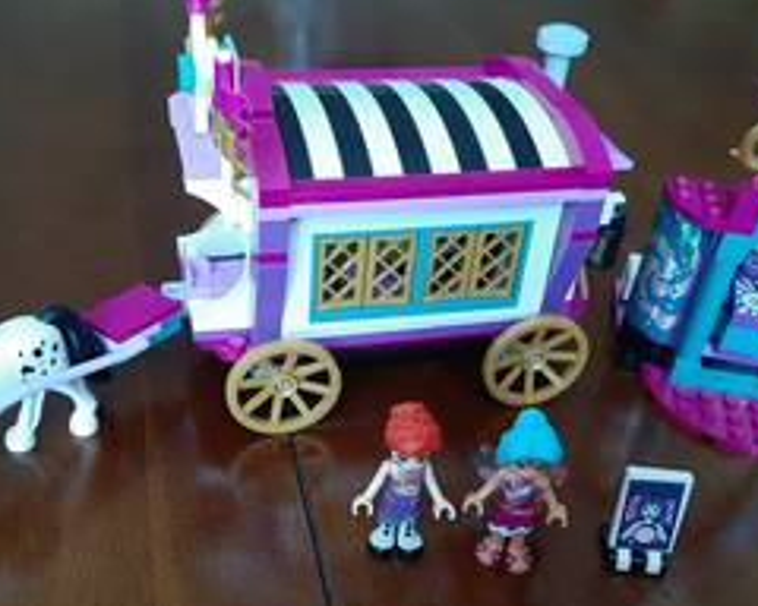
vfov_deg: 38.9
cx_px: 360
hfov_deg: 47.9
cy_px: 372
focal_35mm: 38
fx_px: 852
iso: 200
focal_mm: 3.93
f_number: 1.7
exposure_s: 1/25
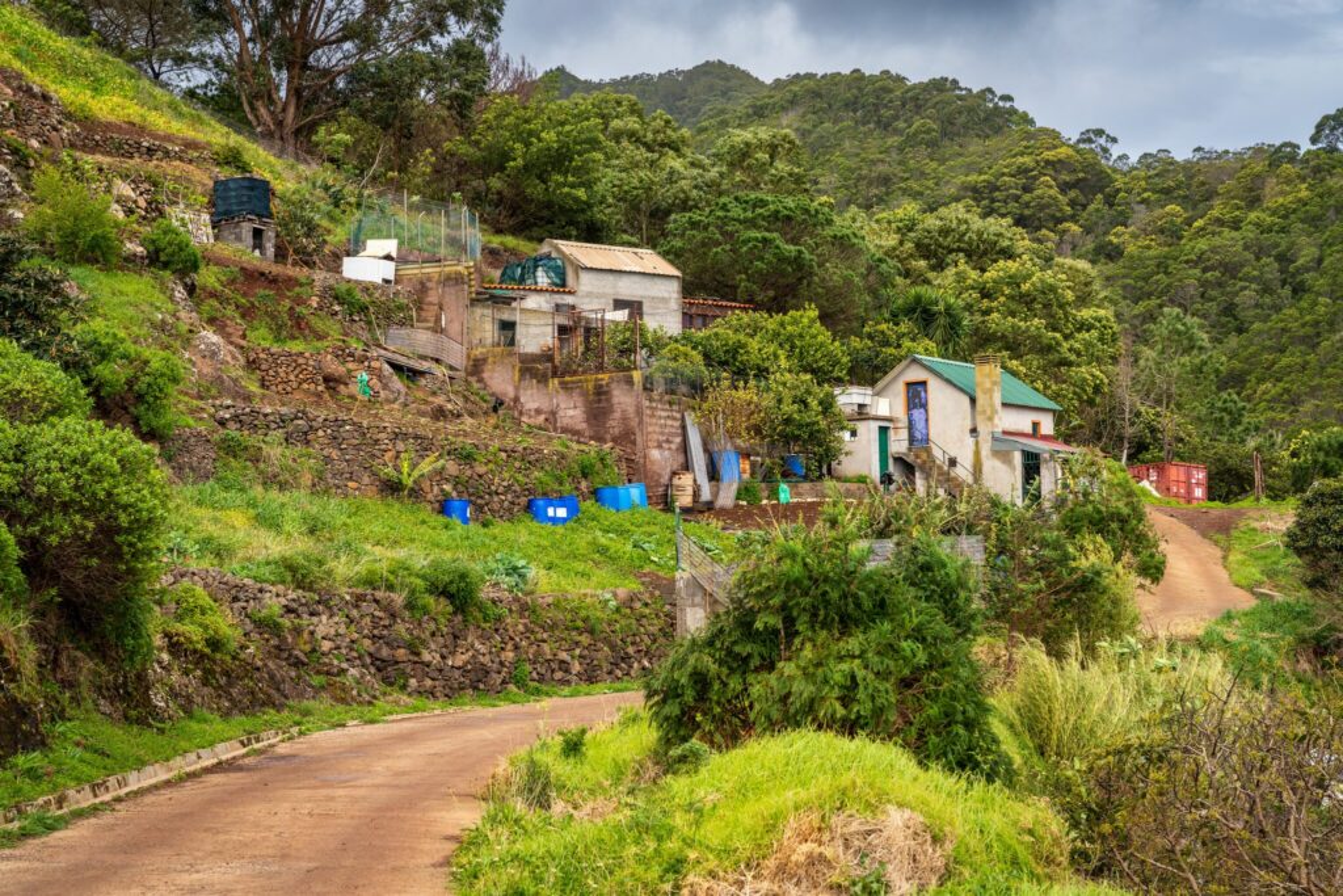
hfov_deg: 34.3
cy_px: 448
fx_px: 2175
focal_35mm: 58
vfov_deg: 23.3
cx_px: 672
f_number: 8
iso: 400
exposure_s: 1/250
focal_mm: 58.3
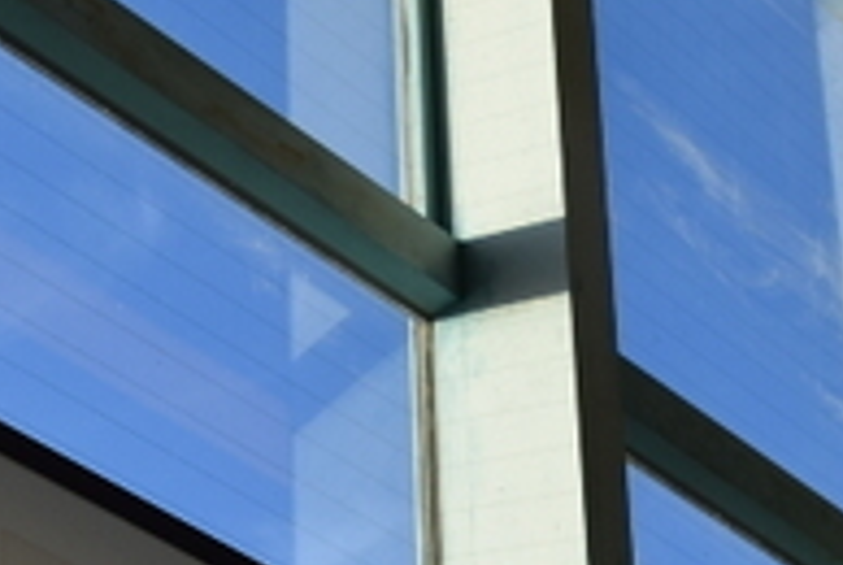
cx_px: 600
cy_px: 926
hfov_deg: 15.0
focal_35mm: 136
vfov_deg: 9.7
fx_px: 3189
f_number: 5
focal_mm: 22
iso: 100
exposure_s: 1/400
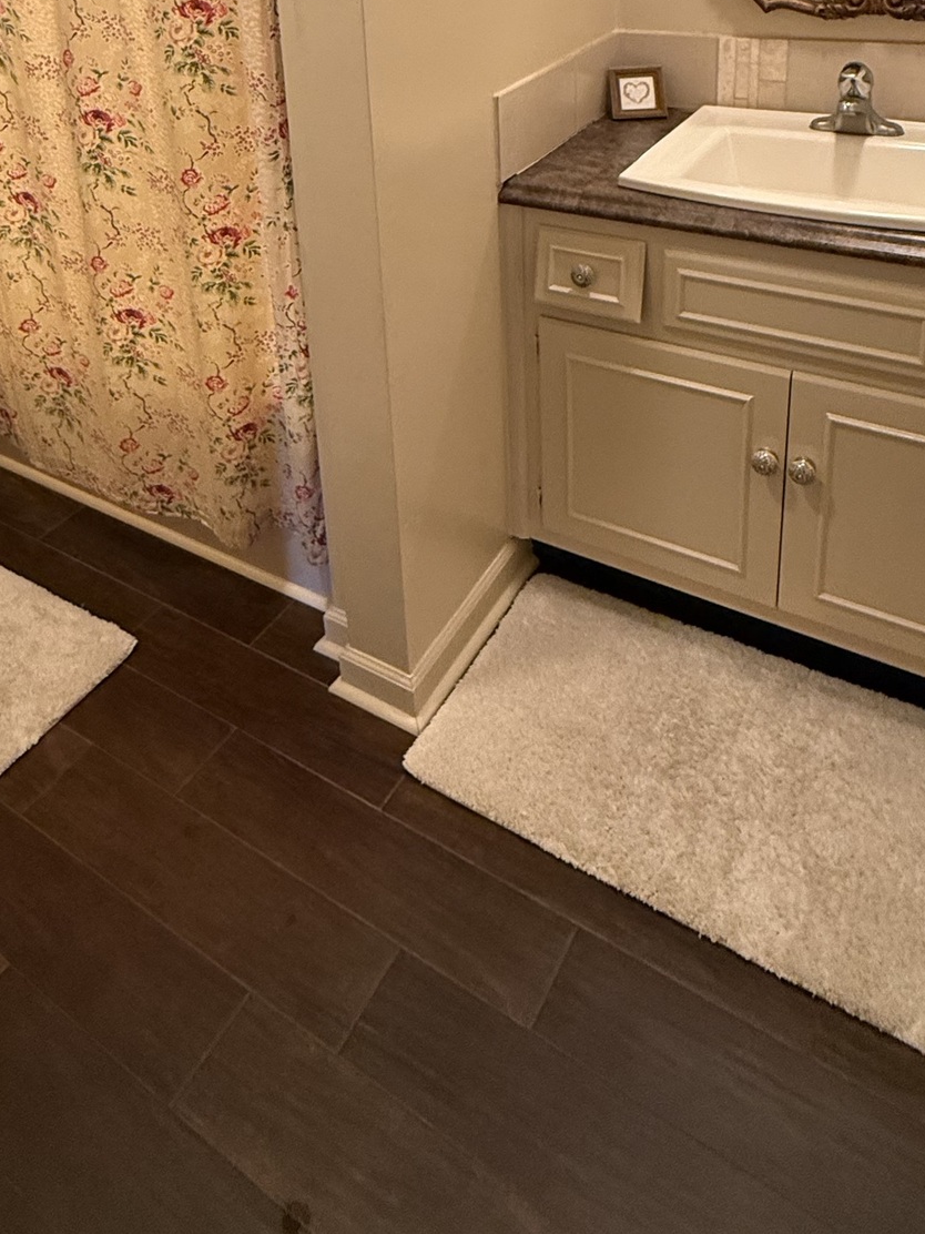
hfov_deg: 47.7
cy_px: 161
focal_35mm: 29
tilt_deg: -17.1
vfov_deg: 54.9
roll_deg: +4.7
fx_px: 1033
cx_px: 337
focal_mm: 2.22
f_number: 2.2
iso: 400
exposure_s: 1/60
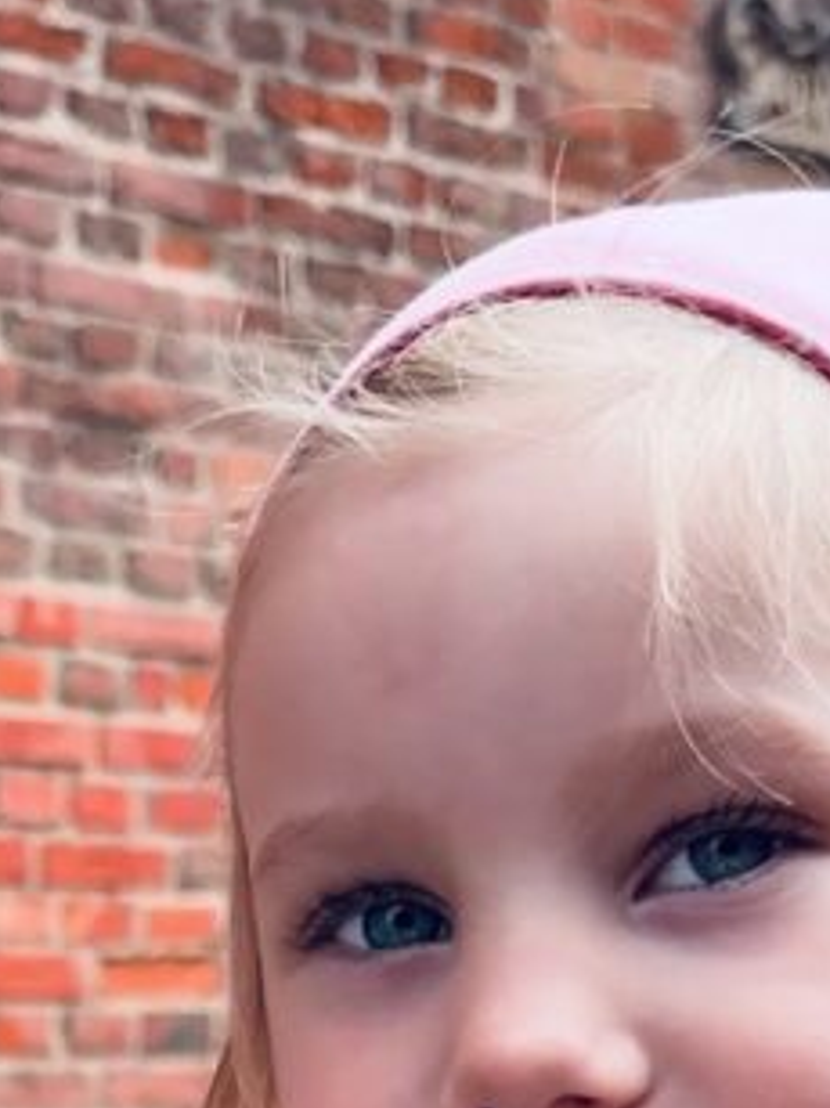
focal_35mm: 80
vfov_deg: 20.6
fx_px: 2559
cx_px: -22
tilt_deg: -8.5
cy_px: 1700
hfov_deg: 17.9
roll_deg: +0.8
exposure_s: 1/1314
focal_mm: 6.76
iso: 80
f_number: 1.78
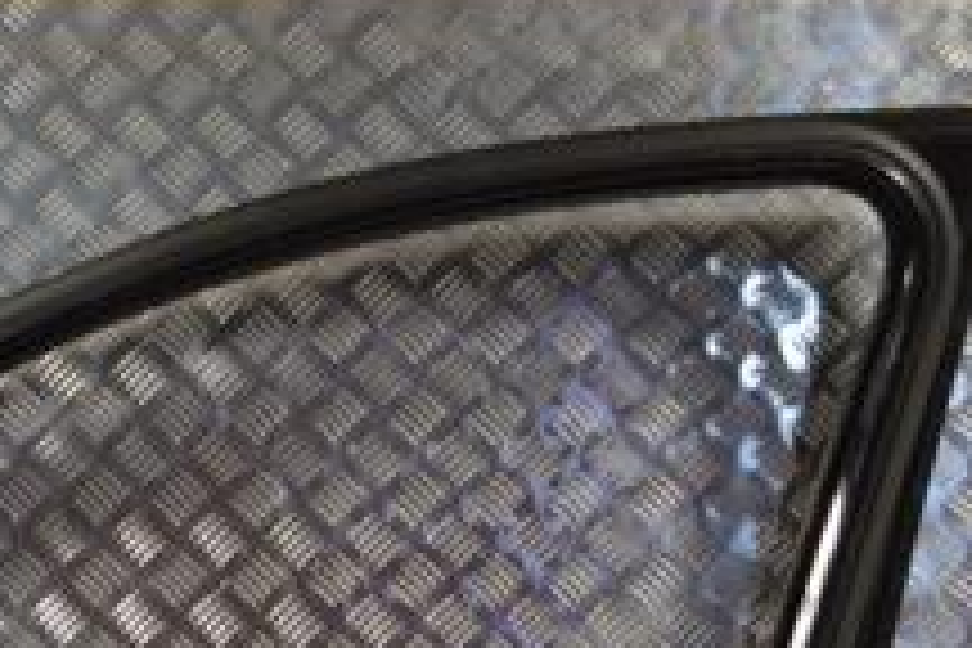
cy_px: 873
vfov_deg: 13.2
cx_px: 90
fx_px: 2700
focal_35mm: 100
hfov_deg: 20.0
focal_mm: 24
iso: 100
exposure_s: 1/40
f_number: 4
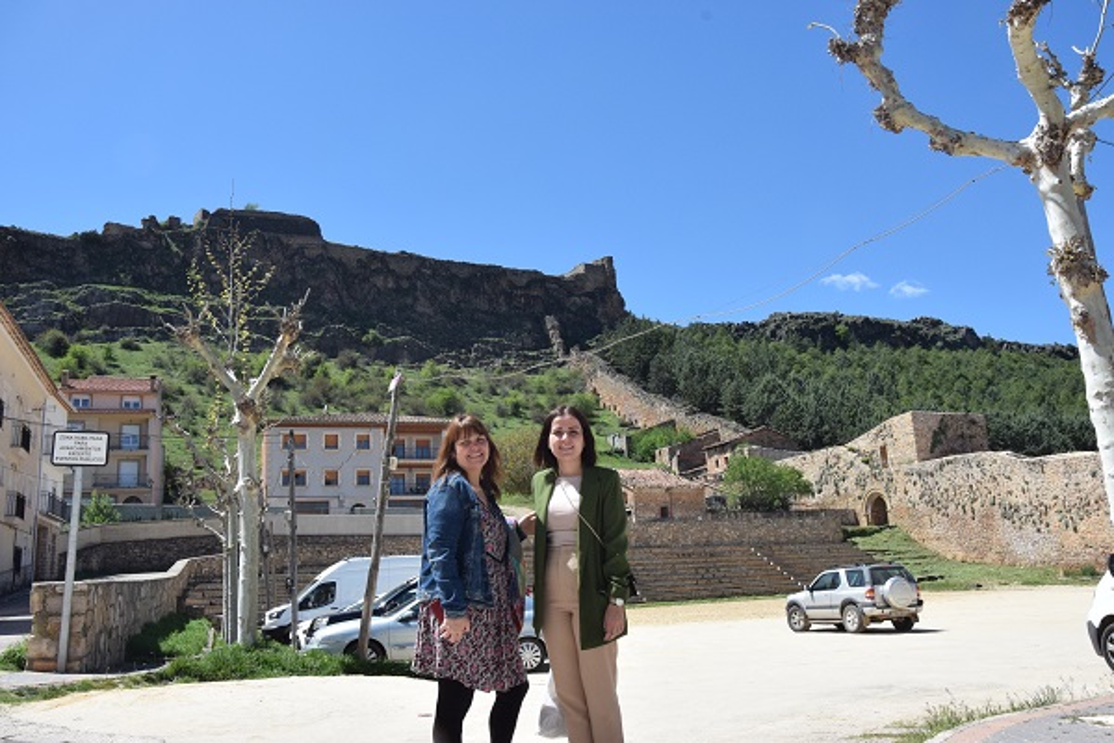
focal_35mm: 27
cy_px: 372
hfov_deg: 67.4
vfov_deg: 47.9
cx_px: 557
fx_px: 835
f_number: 14
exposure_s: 1/800
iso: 1250
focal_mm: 18
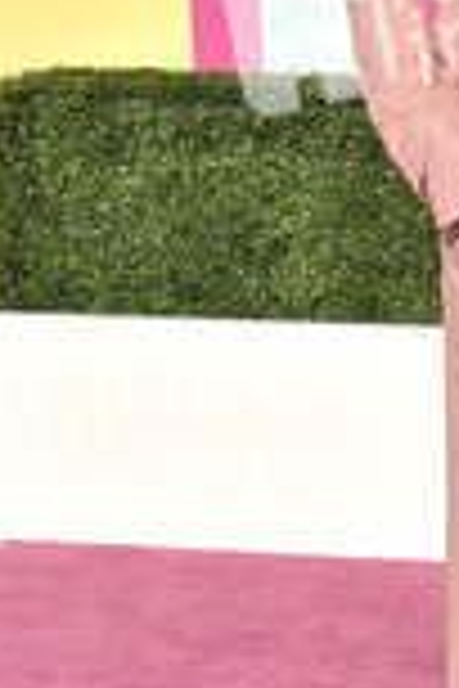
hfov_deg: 9.4
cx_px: 587
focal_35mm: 144
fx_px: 2754
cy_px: 234
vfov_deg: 14.2
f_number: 6.3
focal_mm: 55
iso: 100
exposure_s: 1/640
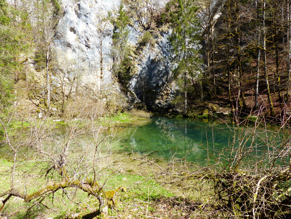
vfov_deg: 53.1
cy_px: 110
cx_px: 146
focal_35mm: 26
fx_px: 219
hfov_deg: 67.3
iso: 100
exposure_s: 1/320
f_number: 4
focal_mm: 4.5
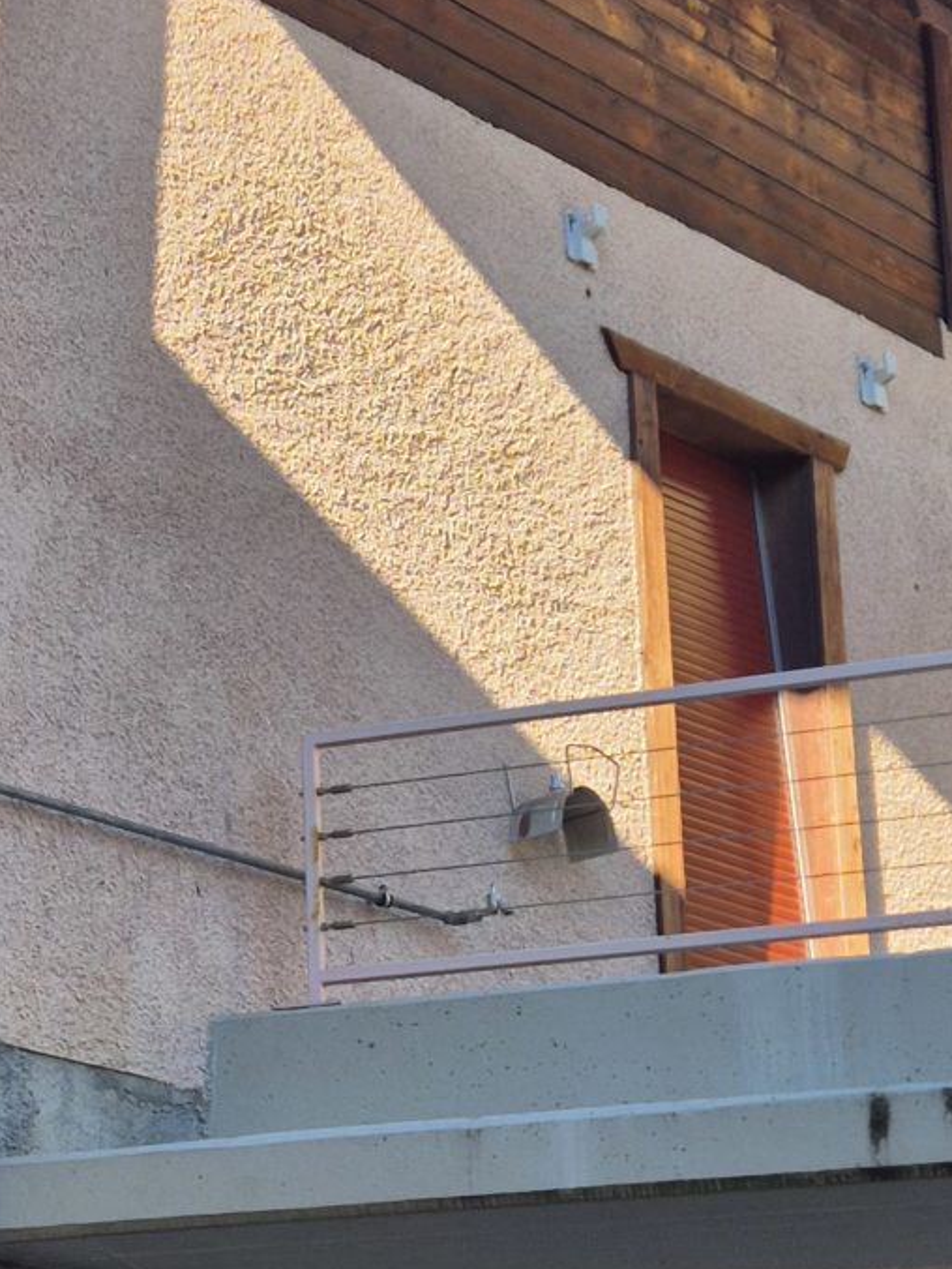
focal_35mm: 87
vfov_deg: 22.4
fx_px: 3189
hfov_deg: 16.6
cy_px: 797
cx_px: -32
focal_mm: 5.4
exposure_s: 1/888
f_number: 1.8
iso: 25
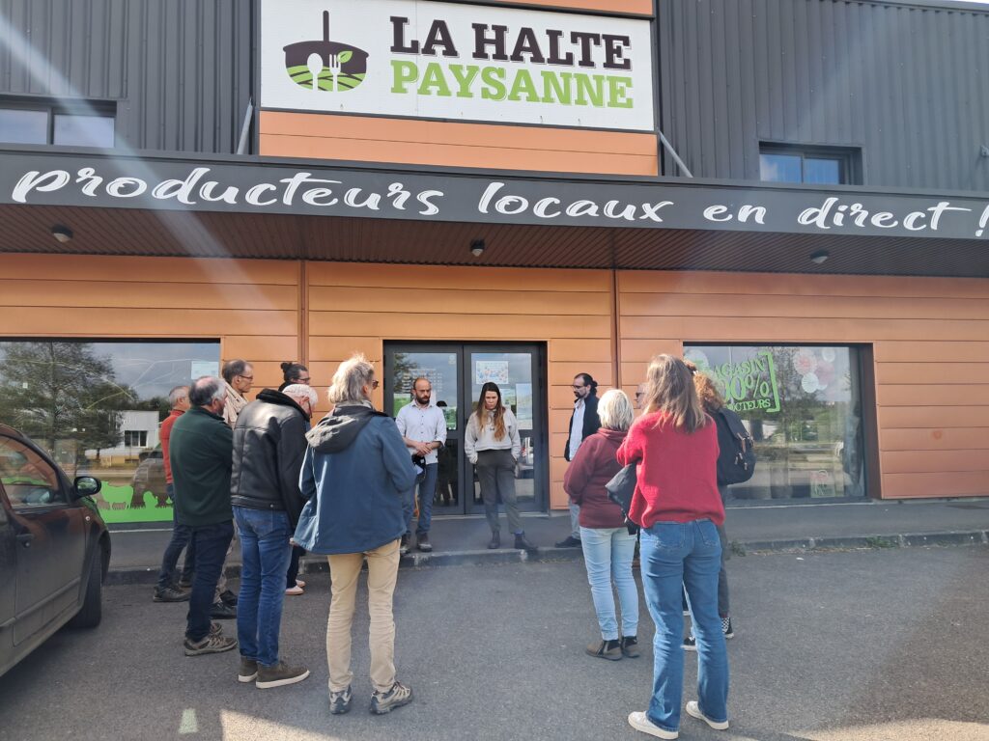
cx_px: 494
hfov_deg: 65.3
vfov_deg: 51.4
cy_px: 370
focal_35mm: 27
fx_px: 771
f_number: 1.8
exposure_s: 1/180
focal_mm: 4
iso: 50
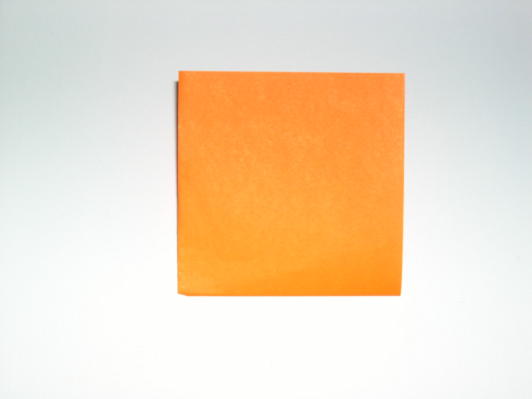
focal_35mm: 67
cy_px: 200
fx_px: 1030
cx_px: 266
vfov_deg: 21.9
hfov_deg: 29.0
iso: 100
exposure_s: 1/60
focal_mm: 14.2
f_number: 3.7
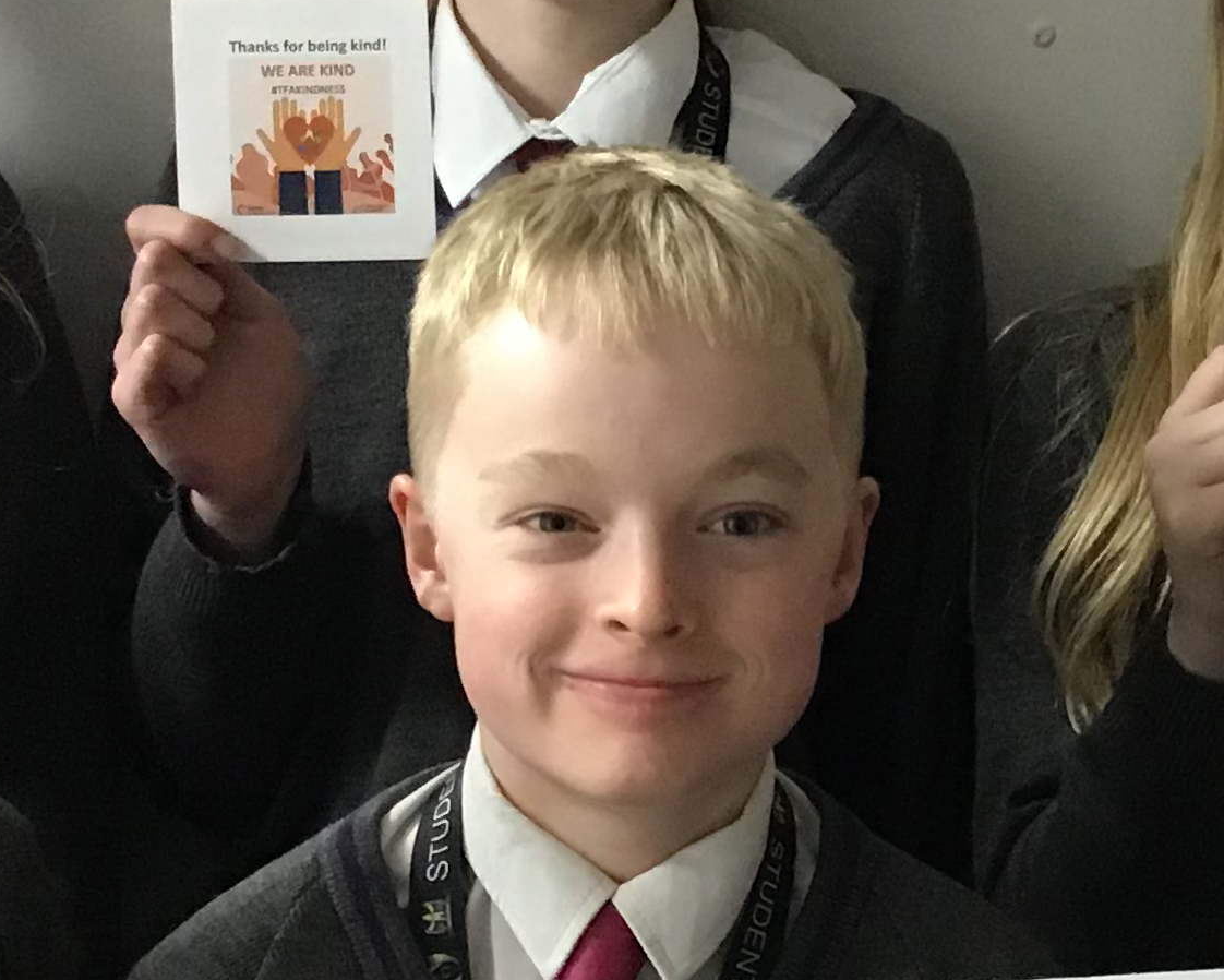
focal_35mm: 88
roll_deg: -1.6
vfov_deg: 17.5
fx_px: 3188
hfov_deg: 21.6
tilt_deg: -12.2
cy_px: 518
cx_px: 892
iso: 250
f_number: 2.4
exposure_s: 1/33
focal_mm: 3.3
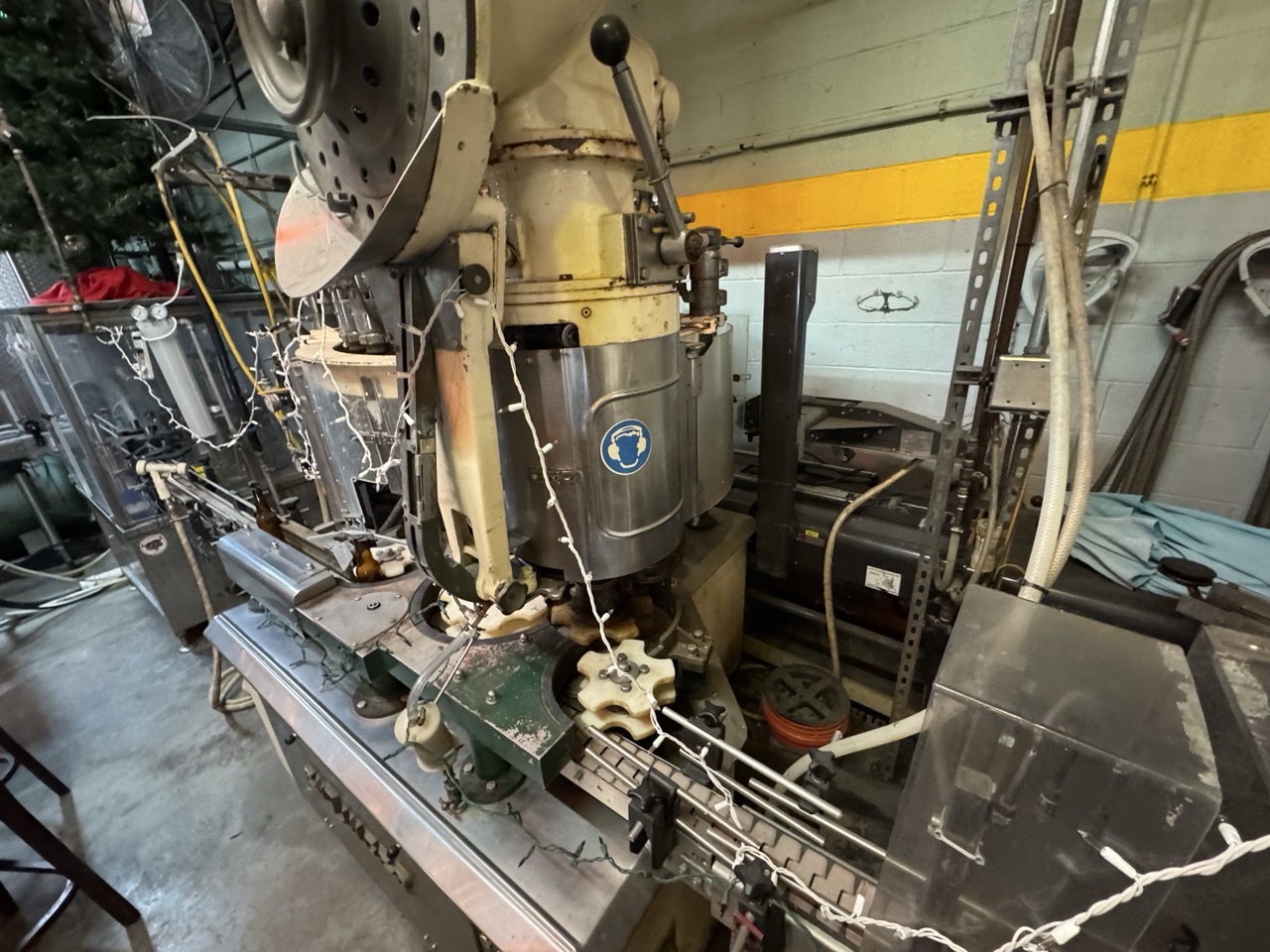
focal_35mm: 14
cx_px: 635
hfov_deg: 102.1
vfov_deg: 85.7
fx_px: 514
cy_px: 476
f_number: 2.2
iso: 1250
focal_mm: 2.22
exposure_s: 1/40
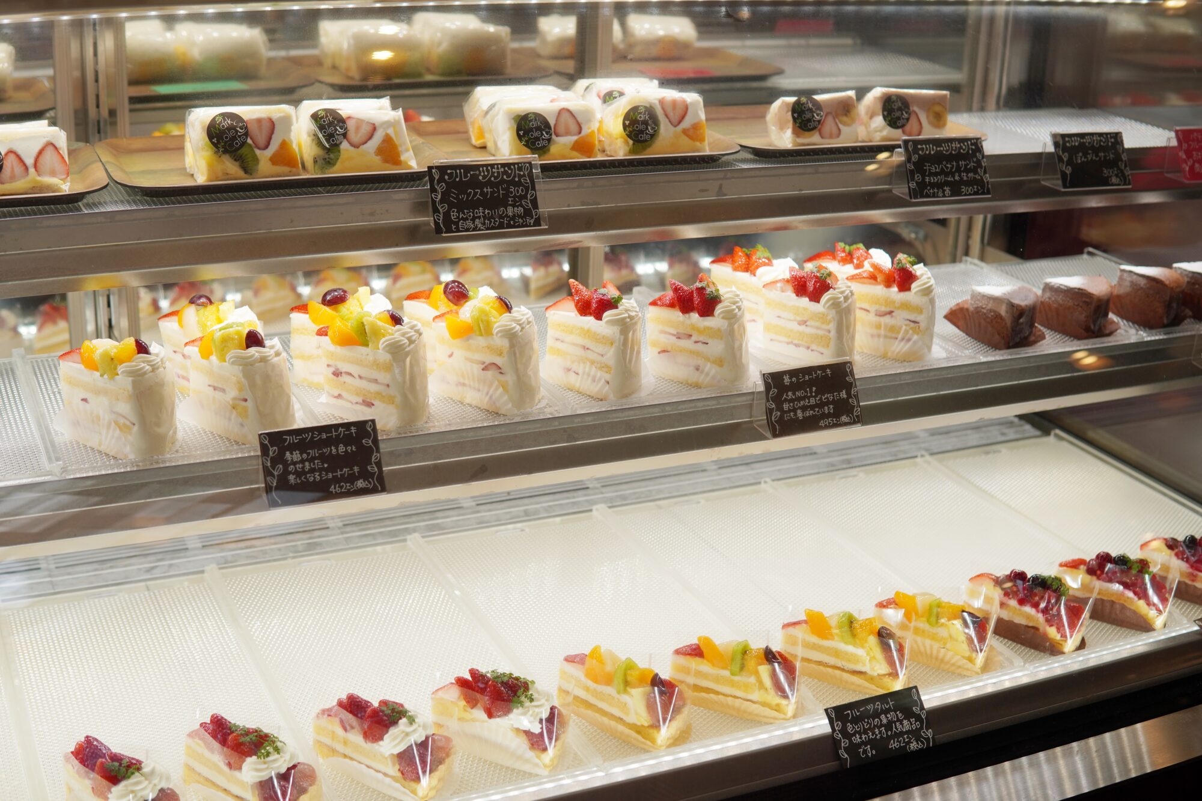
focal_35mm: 45
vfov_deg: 29.9
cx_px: 601
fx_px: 1502
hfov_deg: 43.6
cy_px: 400
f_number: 3.2
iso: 100
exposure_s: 1/400
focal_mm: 30
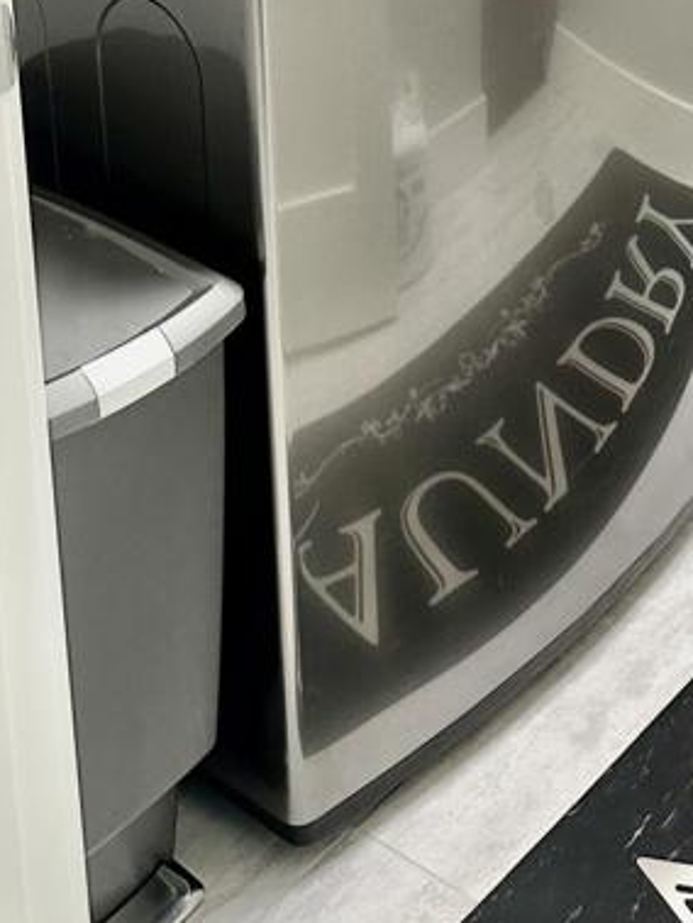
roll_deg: -0.7
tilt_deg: -10.8
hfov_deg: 21.7
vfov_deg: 26.1
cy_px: -227
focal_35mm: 65
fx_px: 1733
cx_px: 713
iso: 125
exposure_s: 1/60
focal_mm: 6.86
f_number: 1.78
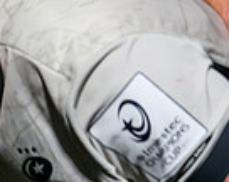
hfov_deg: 1.0
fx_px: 12638
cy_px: 64
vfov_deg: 0.8
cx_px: 555
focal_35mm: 1870
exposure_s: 1/3200
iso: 6400
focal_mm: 400
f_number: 3.2
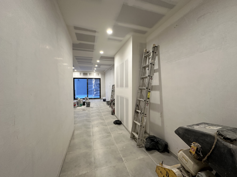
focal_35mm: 14
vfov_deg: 85.7
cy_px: 88
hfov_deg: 102.1
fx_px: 96
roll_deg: +0.3
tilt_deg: -1.7
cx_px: 118
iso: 250
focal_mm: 2.22
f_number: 2.2
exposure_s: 1/120
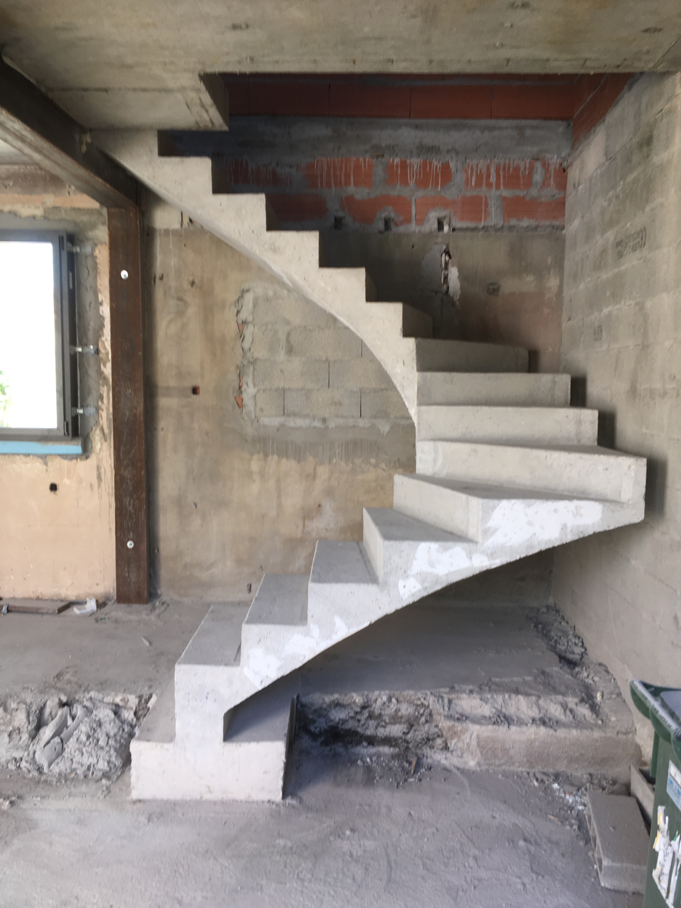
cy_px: 454
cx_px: 340
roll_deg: +0.3
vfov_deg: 61.7
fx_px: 761
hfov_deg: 48.2
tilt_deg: -6.8
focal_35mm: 29
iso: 25
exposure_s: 1/50
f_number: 2.2
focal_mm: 4.15
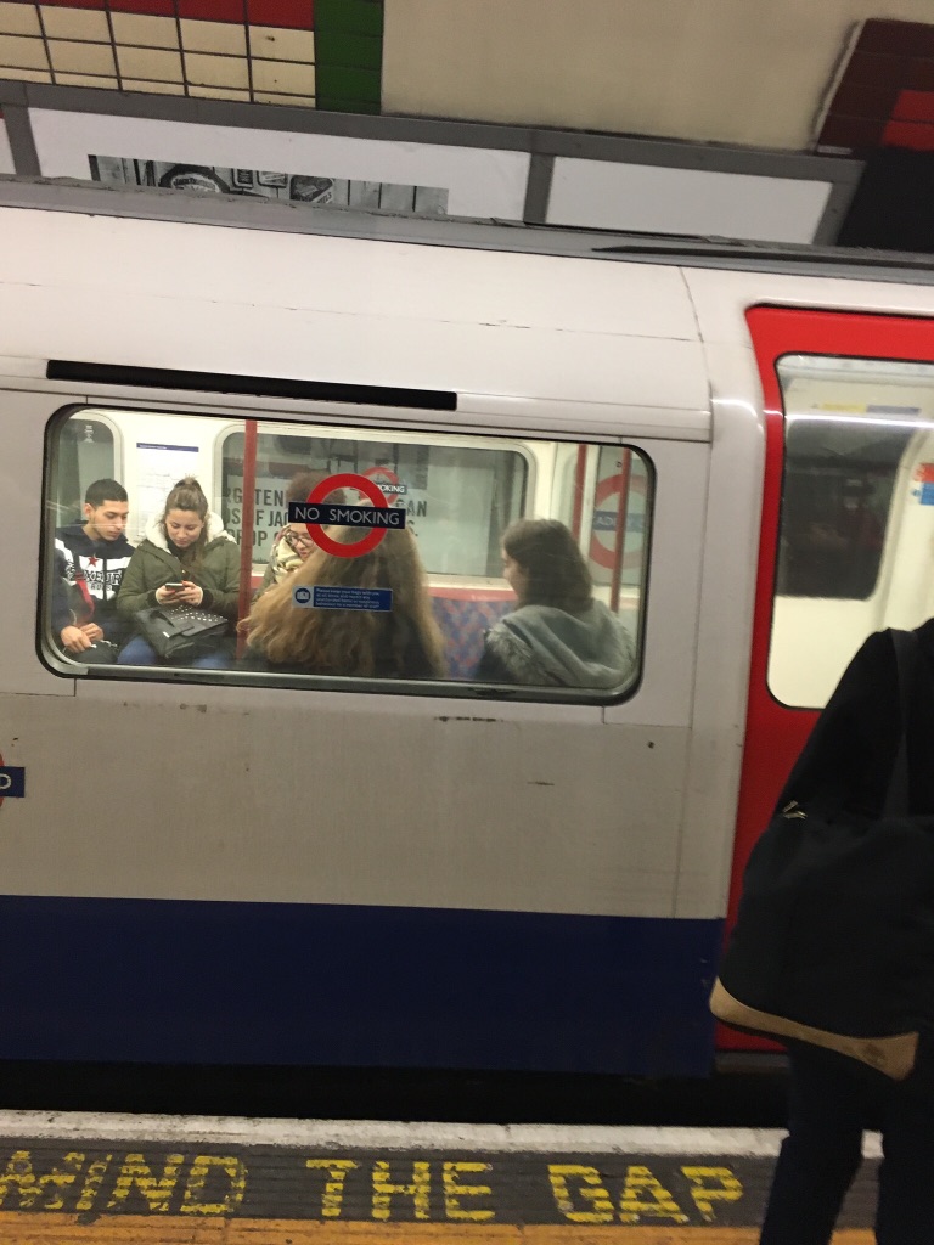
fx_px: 1043
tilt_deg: -9.0
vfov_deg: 61.7
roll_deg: -5.0
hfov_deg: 48.2
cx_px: 467
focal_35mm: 29
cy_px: 622
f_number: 2.2
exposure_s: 1/33
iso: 160
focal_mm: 4.15
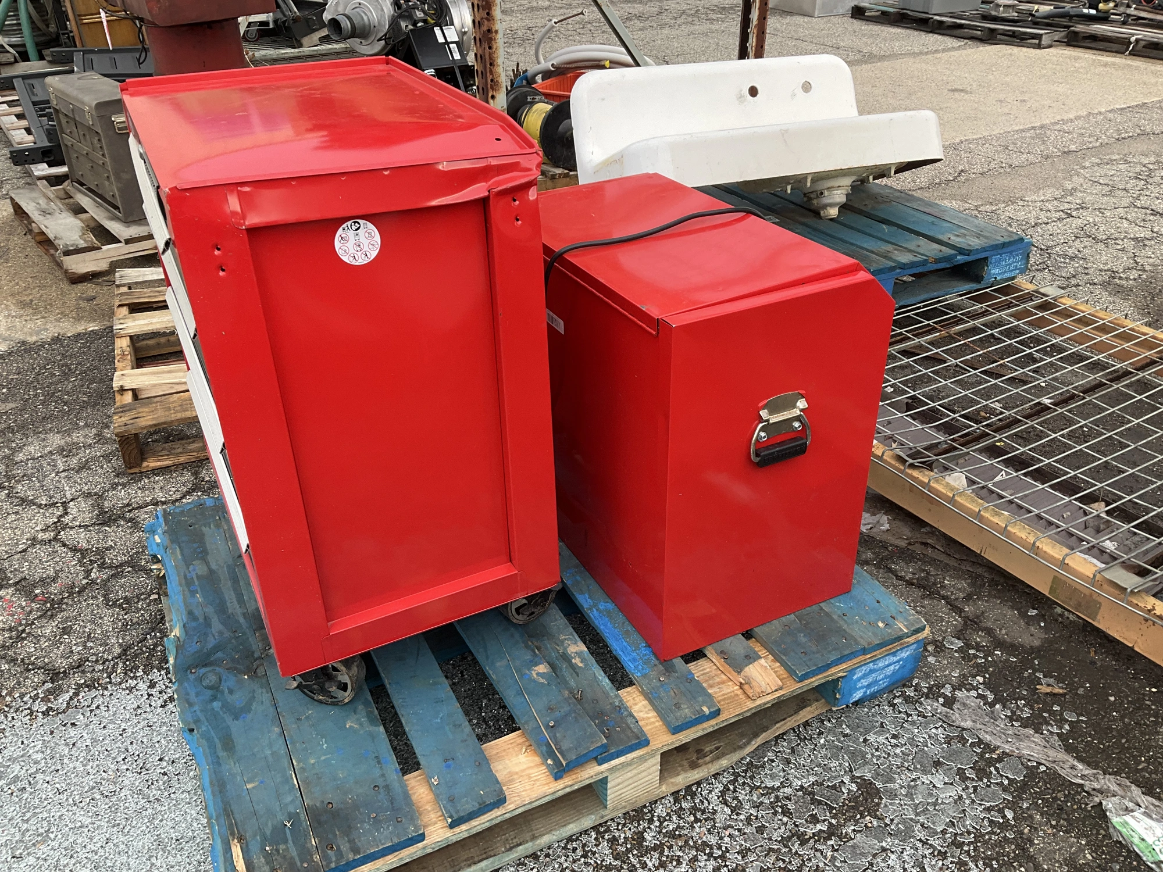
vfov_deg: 48.2
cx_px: 582
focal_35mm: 29
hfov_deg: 61.7
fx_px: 974
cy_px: 436
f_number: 1.8
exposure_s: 1/122
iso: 32
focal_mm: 3
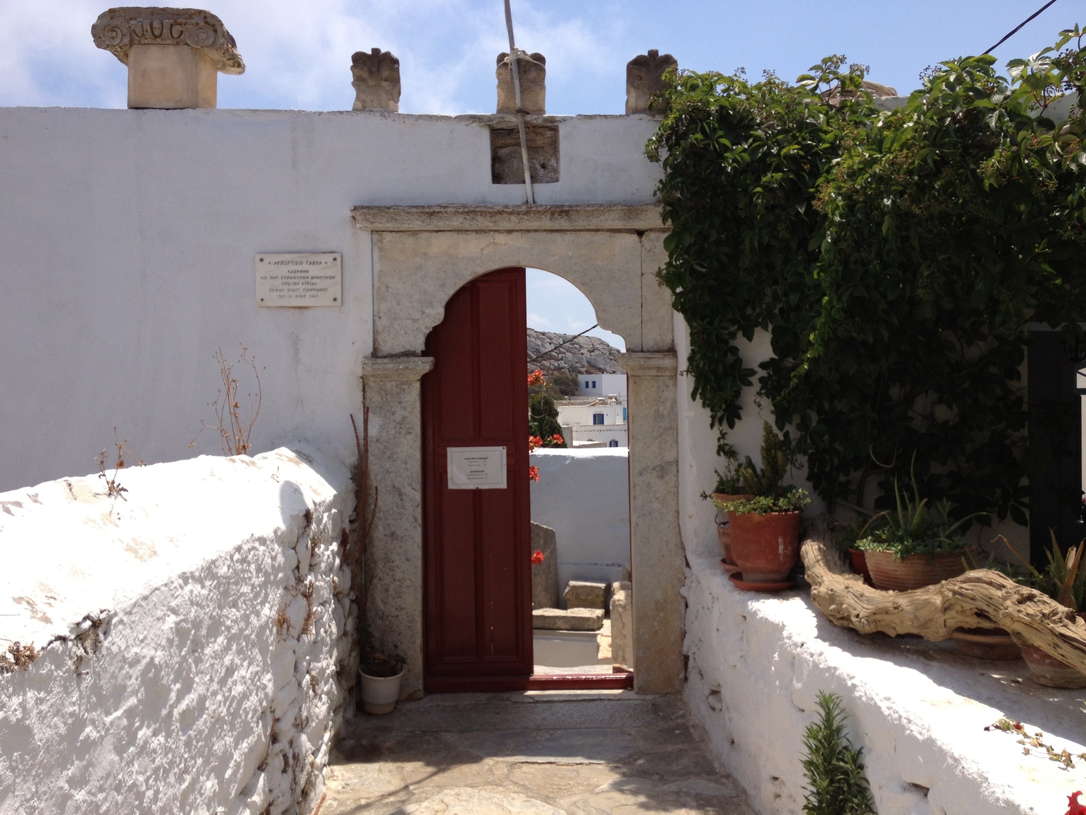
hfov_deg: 52.6
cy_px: 408
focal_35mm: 35
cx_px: 543
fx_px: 1098
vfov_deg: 40.7
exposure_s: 1/1905
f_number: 2.4
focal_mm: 4.28
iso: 50
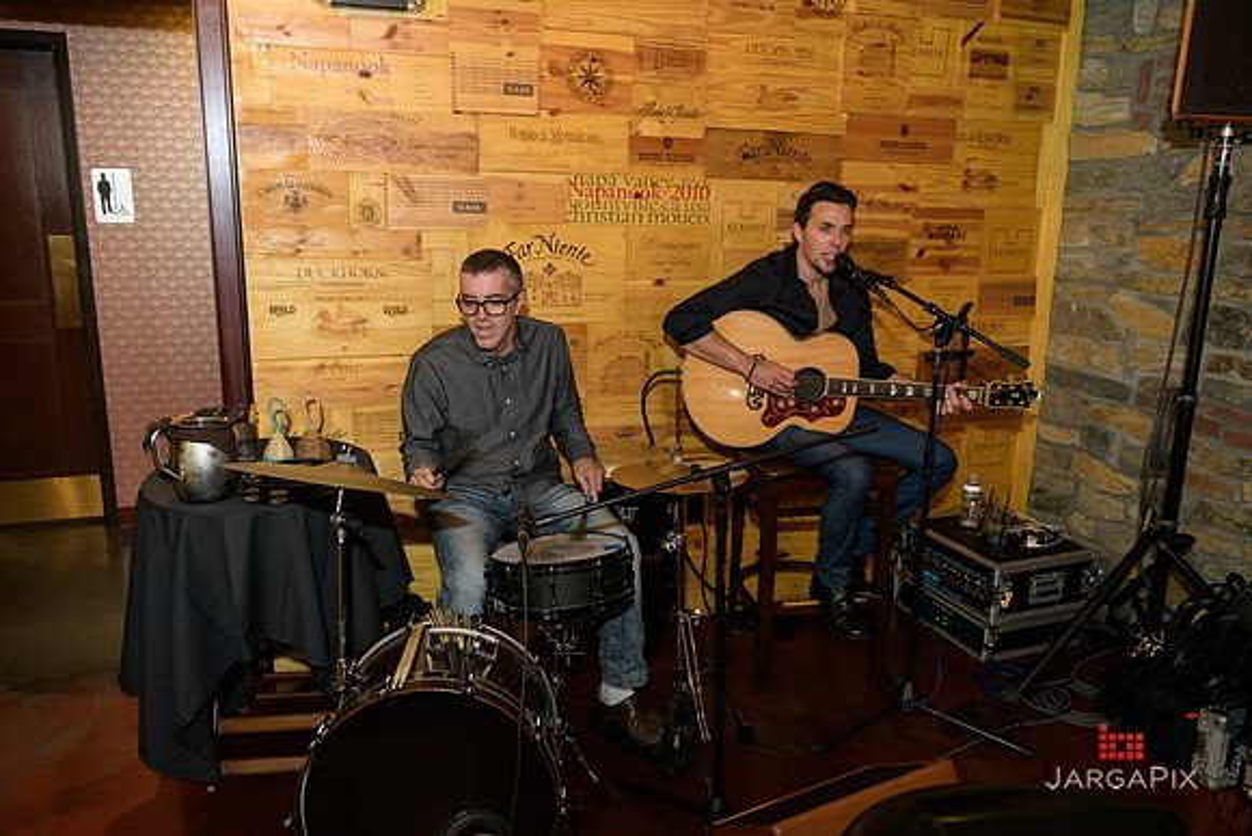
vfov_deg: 48.0
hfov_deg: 67.4
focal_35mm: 27
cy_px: 418
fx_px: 939
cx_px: 626
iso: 1600
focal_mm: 27
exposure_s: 1/125
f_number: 3.2
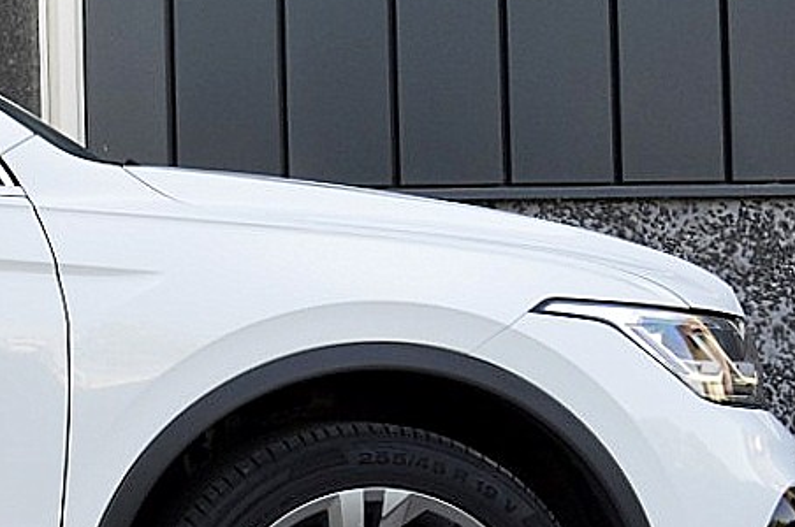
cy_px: 248
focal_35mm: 135
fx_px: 2972
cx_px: -529
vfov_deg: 10.1
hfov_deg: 13.9
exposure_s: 1/125
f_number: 9
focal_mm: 25
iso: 400
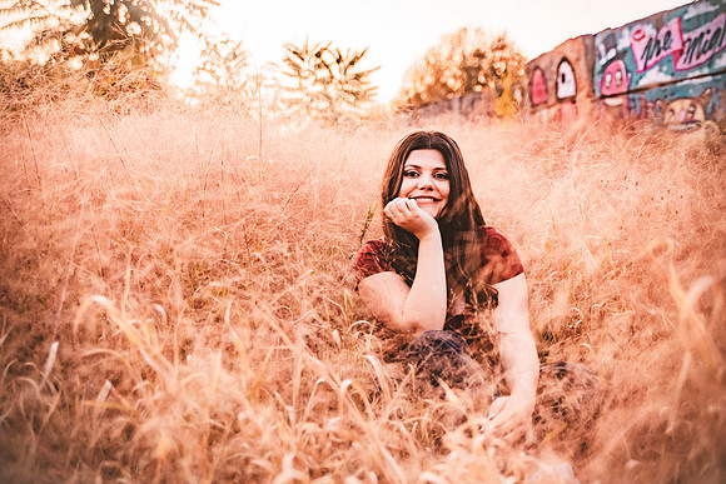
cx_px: 363
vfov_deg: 31.9
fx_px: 847
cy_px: 242
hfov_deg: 46.4
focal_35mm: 42
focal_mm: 42
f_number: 2.8
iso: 1000
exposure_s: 1/100
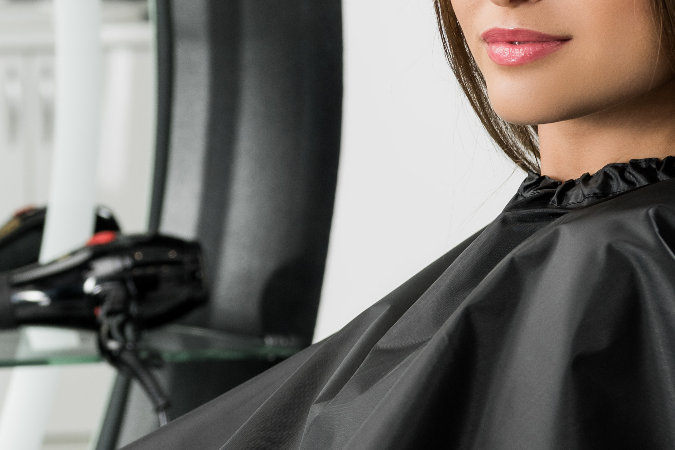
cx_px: -20
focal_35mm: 205
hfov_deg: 9.9
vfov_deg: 6.7
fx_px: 3845
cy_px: 212
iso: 200
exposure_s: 1/125
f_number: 5.6
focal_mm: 70
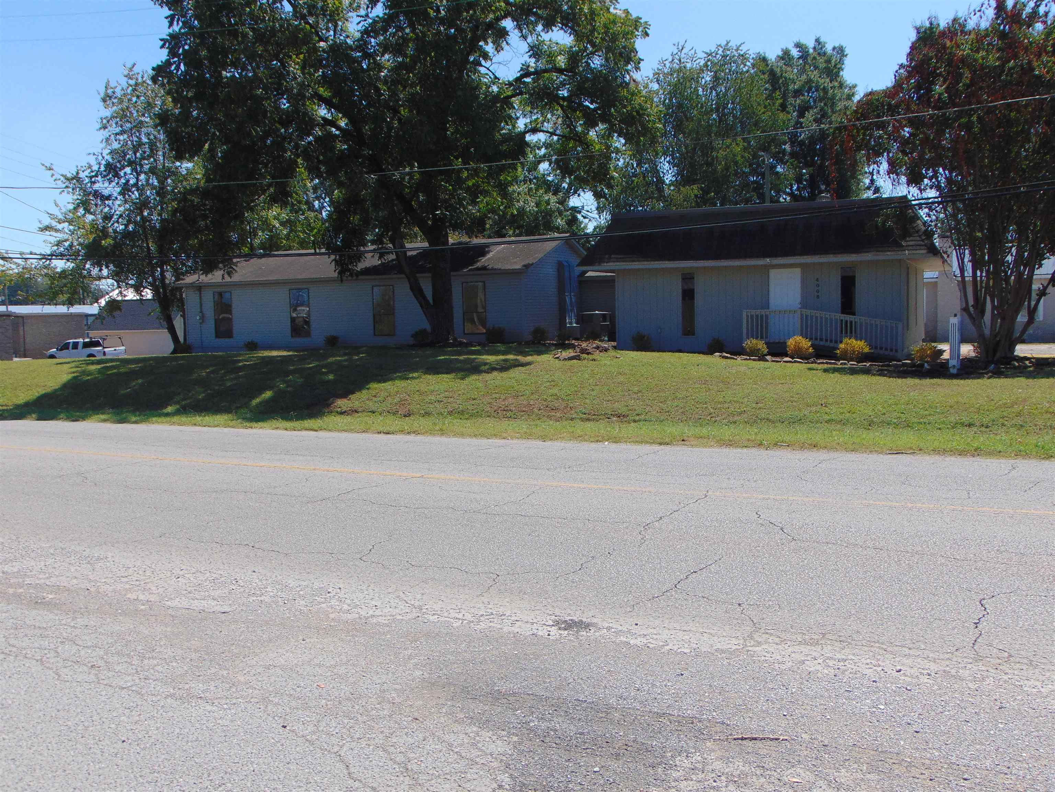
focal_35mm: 33
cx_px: 528
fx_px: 1006
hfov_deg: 55.4
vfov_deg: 42.9
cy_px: 396
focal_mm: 5.8
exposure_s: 1/200
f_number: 8.2
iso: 80
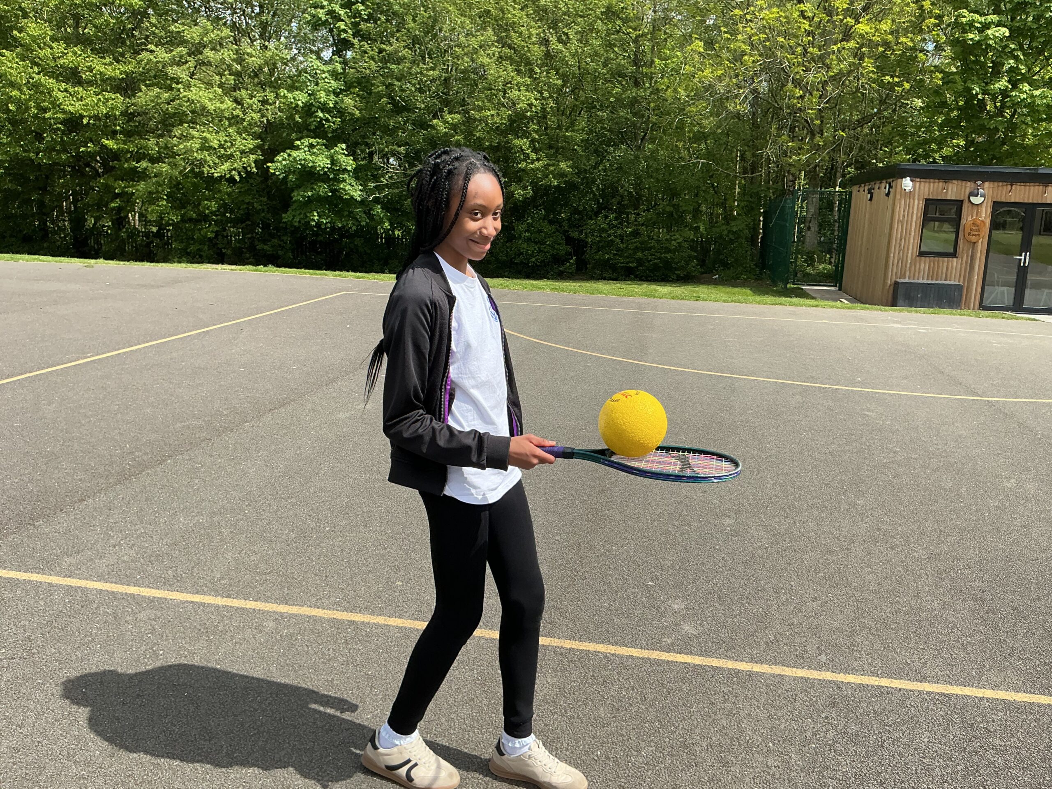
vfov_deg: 48.2
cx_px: 526
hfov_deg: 61.7
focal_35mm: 29
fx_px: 881
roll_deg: -1.5
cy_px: 394
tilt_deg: -12.7
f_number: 1.8
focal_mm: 3
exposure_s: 1/1250
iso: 25
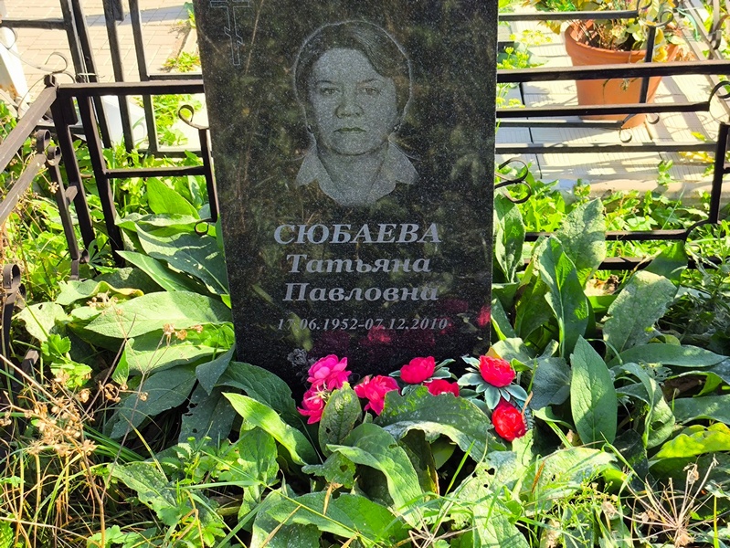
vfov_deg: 29.1
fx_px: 1055
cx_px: 365
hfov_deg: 38.2
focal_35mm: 50
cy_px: 274
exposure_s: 1/427
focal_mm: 4.71
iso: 50
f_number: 1.7
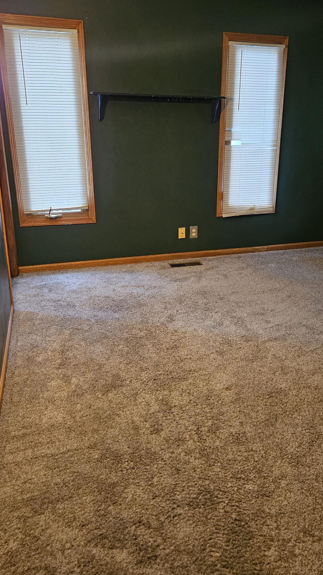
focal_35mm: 29
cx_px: 205
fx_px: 442
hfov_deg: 39.9
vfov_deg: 65.9
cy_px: 254
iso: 640
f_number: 1.8
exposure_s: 1/30
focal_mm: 5.4
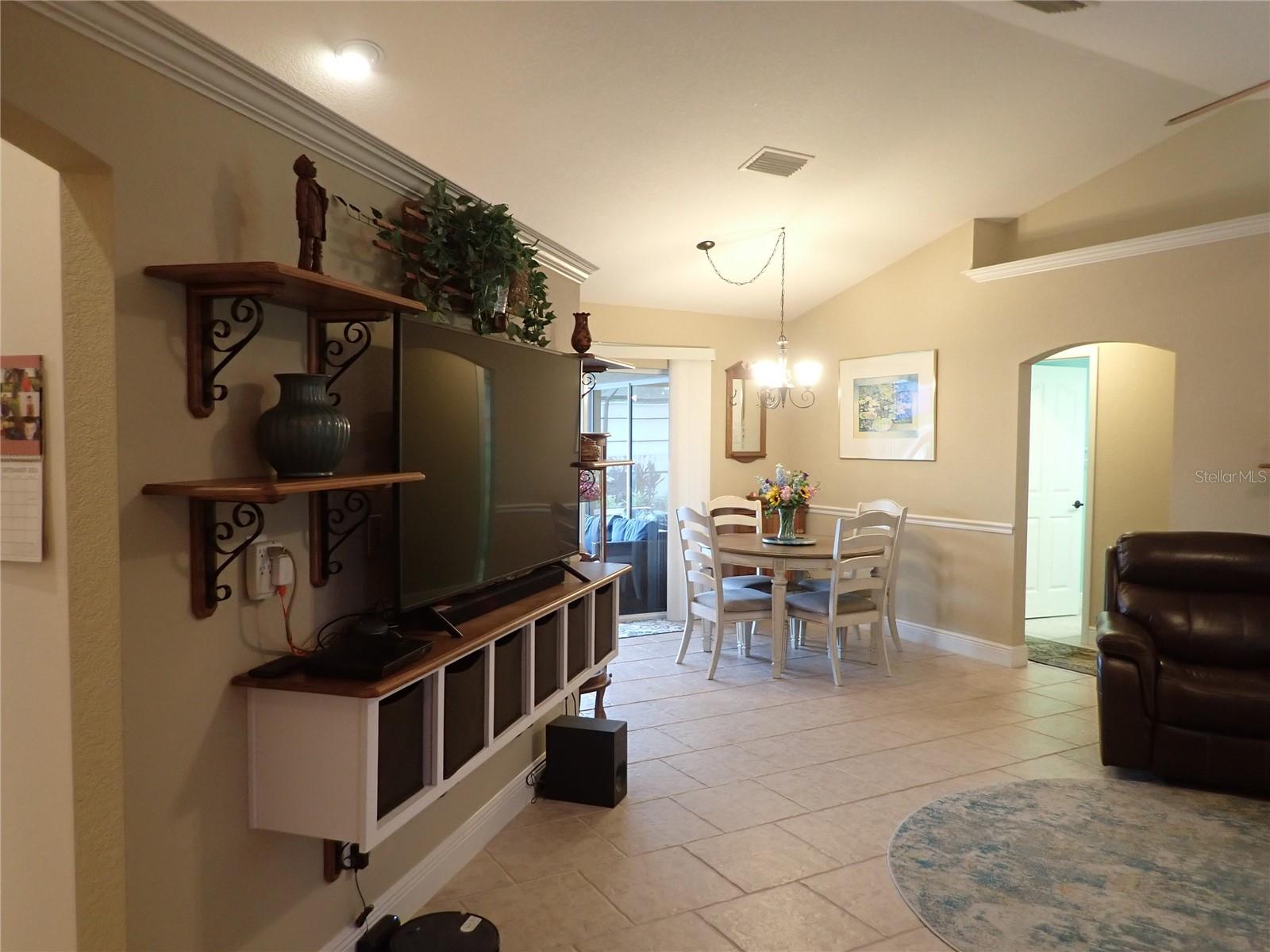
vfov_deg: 54.9
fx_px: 917
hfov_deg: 69.4
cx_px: 635
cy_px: 476
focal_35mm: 25
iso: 250
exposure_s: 1/30
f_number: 2
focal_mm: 4.5
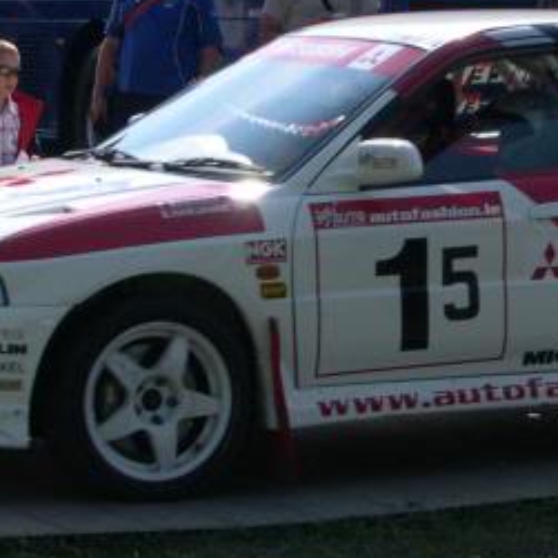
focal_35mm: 189
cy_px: 289
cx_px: 480
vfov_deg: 9.3
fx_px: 3447
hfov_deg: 9.2
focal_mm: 14.2
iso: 100
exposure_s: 1/109
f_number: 10
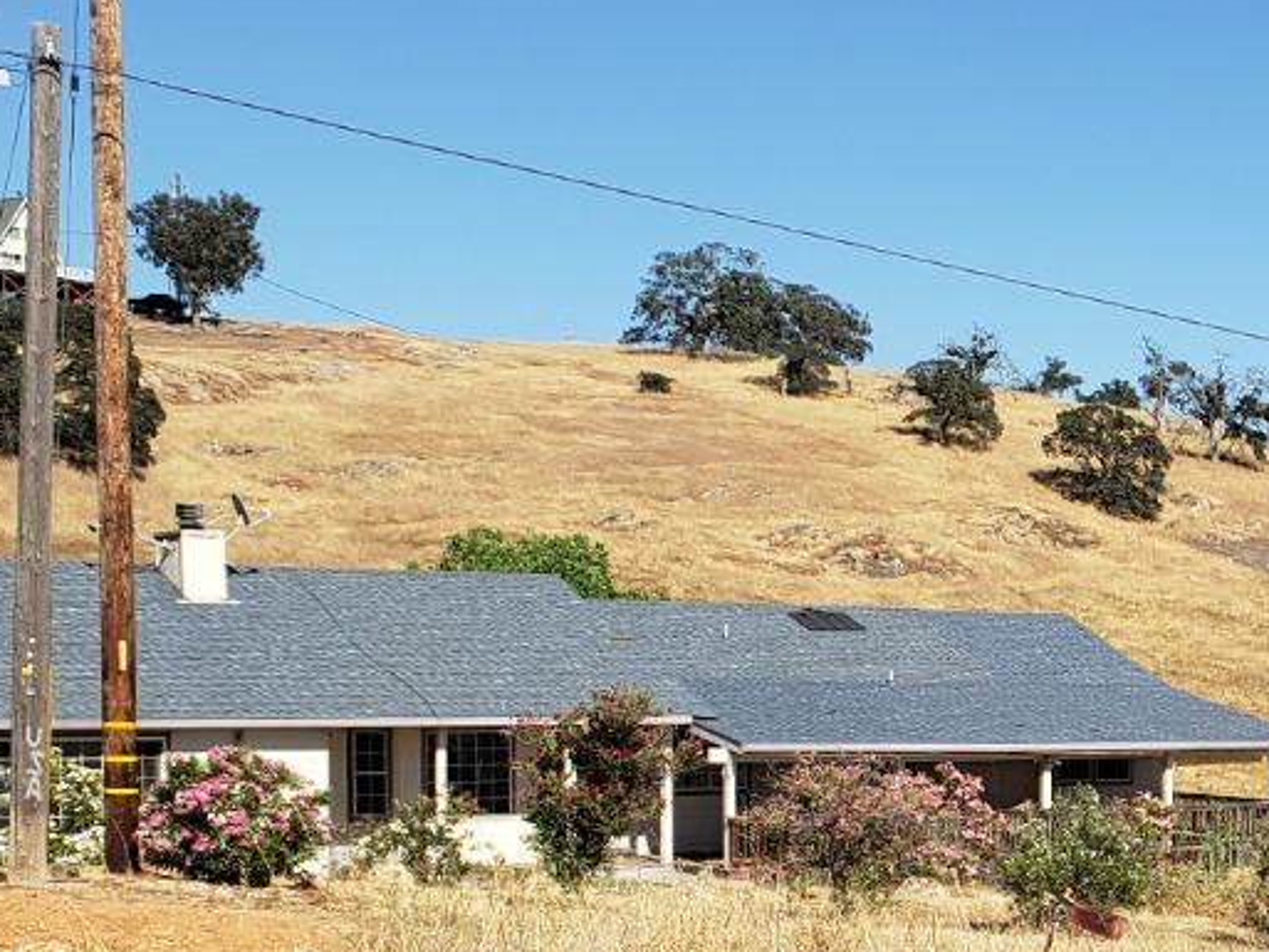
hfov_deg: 22.9
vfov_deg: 19.2
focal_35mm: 76
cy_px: 785
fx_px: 2787
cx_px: 1640
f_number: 2.4
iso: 50
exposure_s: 1/1635
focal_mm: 4.3
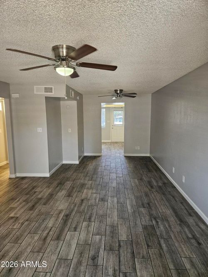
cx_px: 104
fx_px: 184
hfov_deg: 58.9
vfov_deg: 73.9
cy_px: 138
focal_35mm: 23
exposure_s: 1/120
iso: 250
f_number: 1.8
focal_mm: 5.4
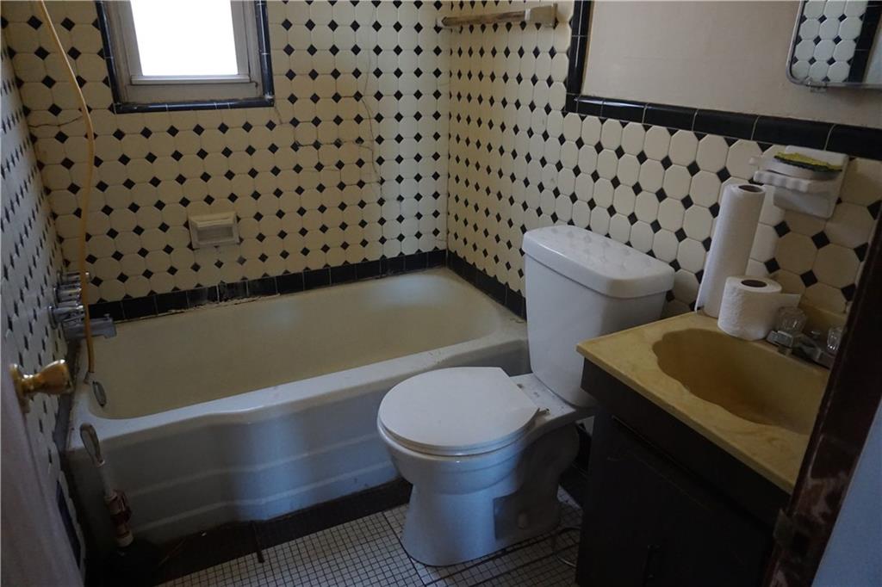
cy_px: 294
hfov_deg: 73.8
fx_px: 588
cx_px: 441
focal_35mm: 24
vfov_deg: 53.1
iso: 3200
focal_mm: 16
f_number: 3.5
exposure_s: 1/125
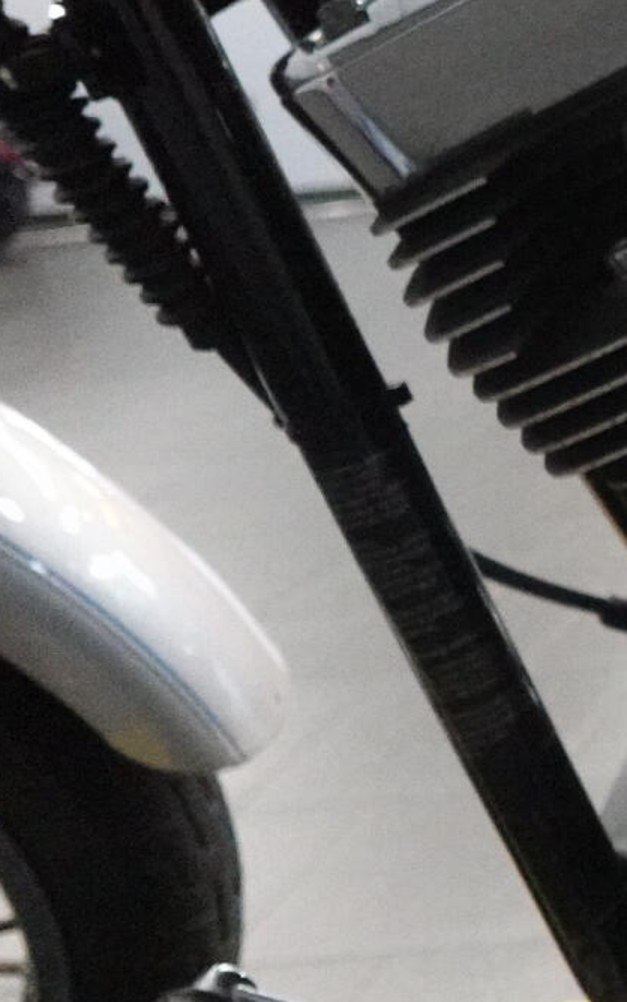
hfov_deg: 15.9
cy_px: 361
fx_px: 1666
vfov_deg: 33.3
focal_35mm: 61
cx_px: 1311
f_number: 2
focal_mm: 7.6
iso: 5000
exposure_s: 1/250
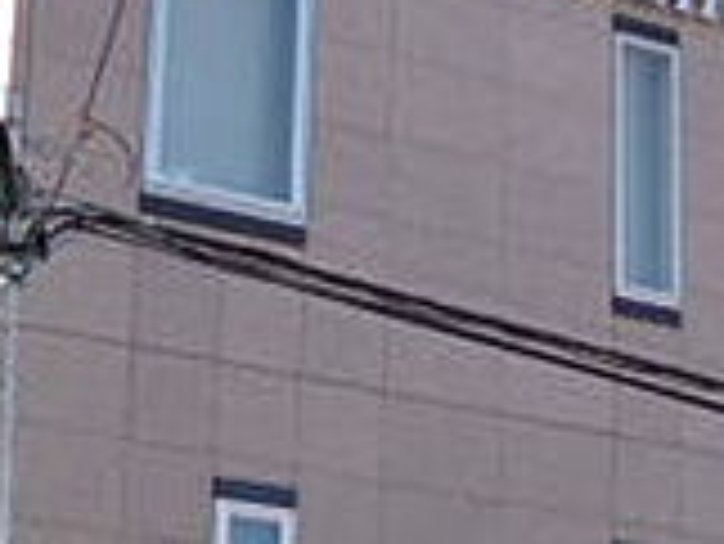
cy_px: 441
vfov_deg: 11.6
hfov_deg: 15.3
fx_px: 2658
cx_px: 666
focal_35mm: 127
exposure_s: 1/500
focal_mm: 5.7
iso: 100
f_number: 2.9
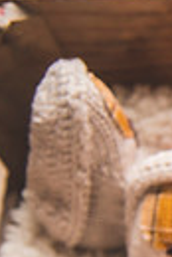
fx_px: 1129
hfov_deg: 7.6
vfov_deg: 12.8
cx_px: 518
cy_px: 276
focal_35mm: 158
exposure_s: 1/125
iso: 100
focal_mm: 32
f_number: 2.8
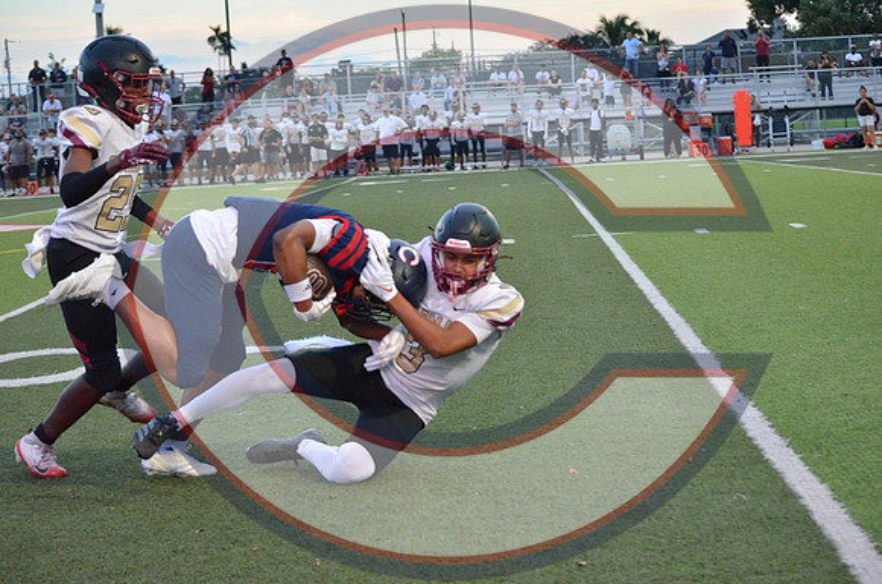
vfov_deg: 16.5
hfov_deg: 24.7
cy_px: 292
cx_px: 441
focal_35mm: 82
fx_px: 2017
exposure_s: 1/500
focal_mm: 55
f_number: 4.5
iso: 2500
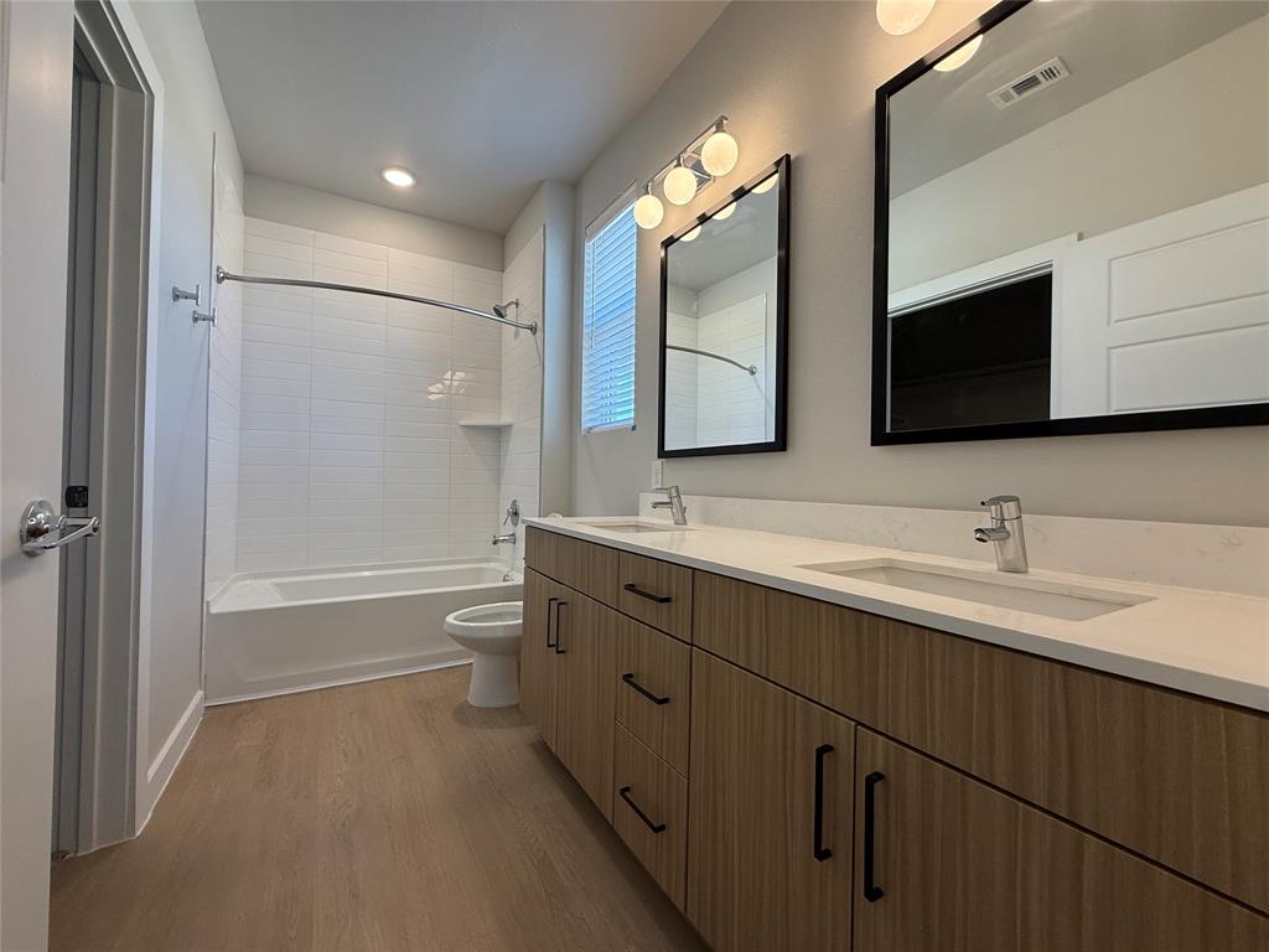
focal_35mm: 14
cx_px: 634
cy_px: 476
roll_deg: -0.5
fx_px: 513
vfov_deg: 85.7
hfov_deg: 102.1
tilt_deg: +1.1
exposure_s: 1/120
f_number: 2.2
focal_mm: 2.22
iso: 100
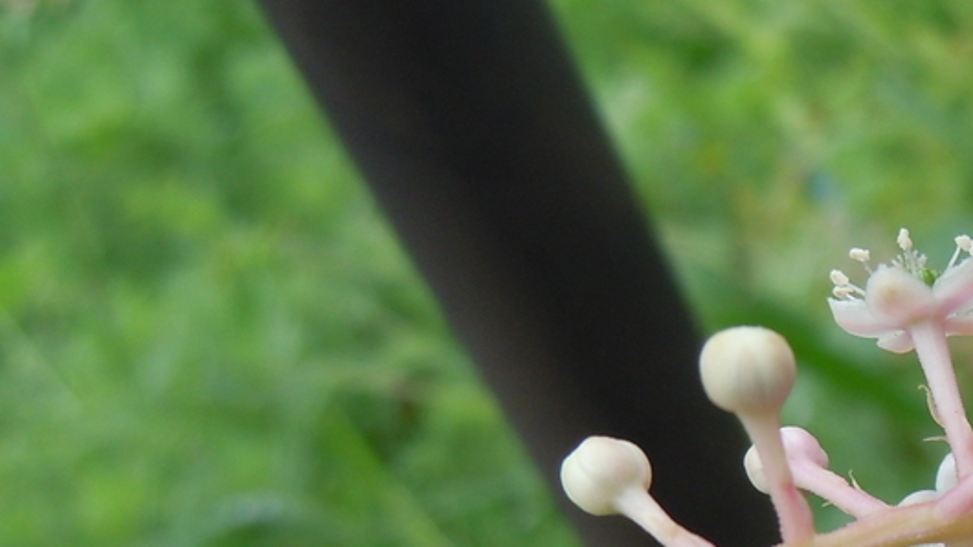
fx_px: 1909
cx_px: 1048
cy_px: 556
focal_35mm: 74
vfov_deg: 16.0
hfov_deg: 26.5
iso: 100
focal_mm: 5.4
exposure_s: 1/320
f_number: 3.5
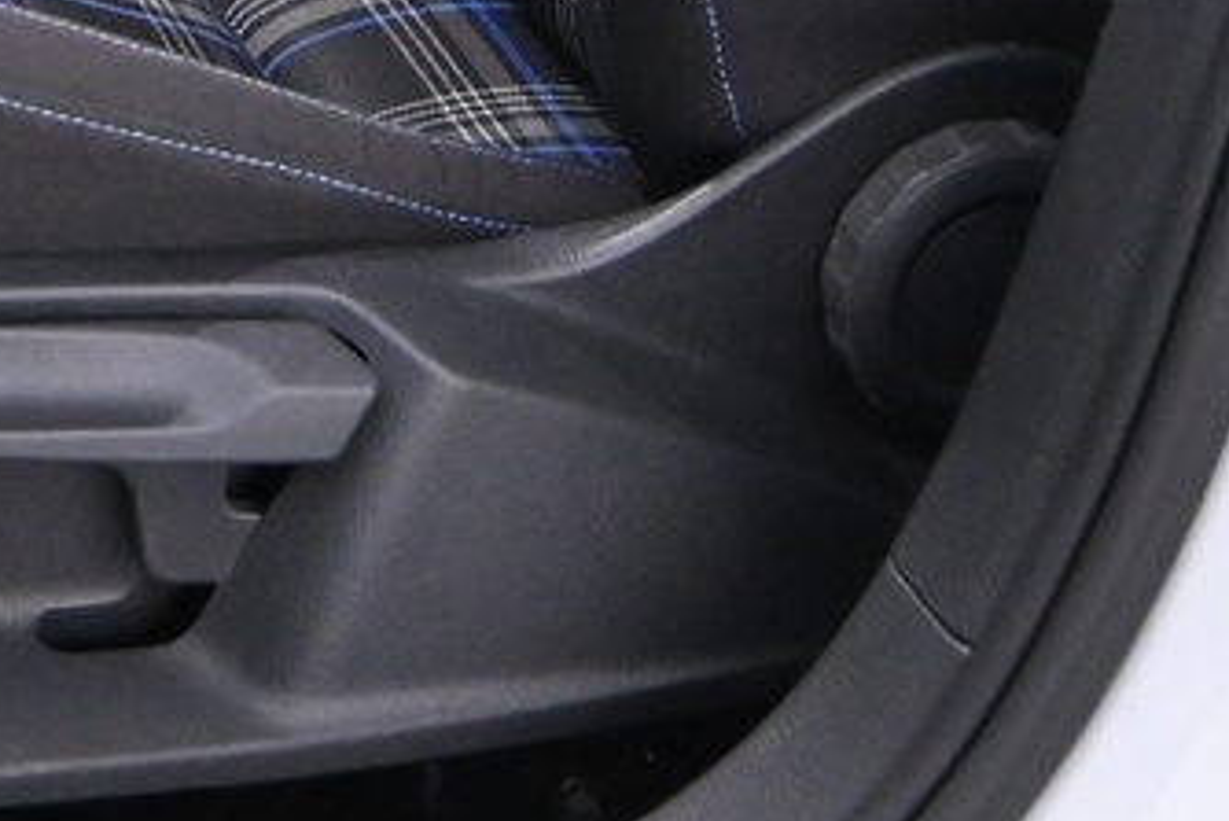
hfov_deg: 15.4
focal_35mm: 131
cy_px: -1009
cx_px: 37
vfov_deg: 9.5
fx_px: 4474
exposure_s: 1/40
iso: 3200
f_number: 3.5
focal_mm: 18
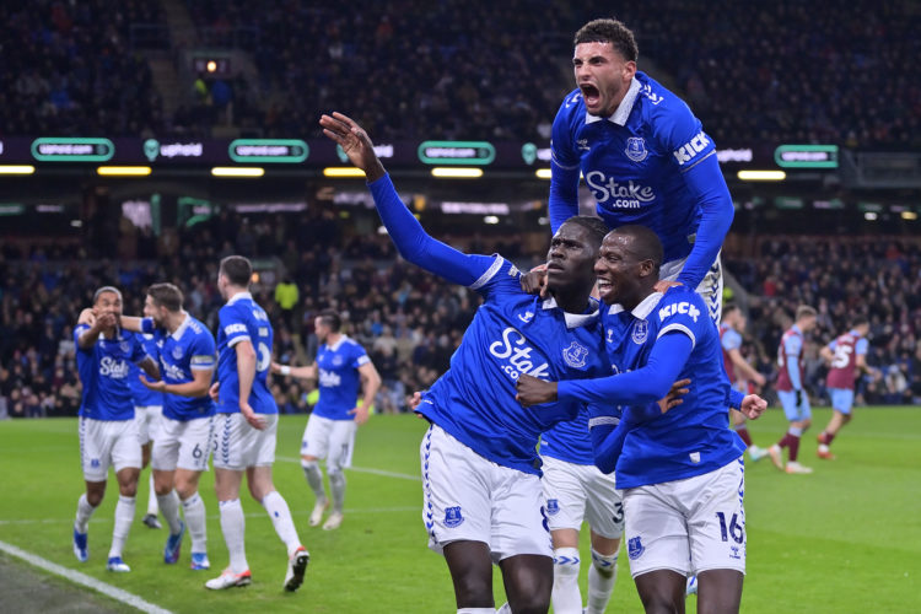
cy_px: 307
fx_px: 1791
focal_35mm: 70
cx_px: 460
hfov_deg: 28.8
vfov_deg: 19.5
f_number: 2.8
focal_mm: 70
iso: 1000
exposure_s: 1/1250
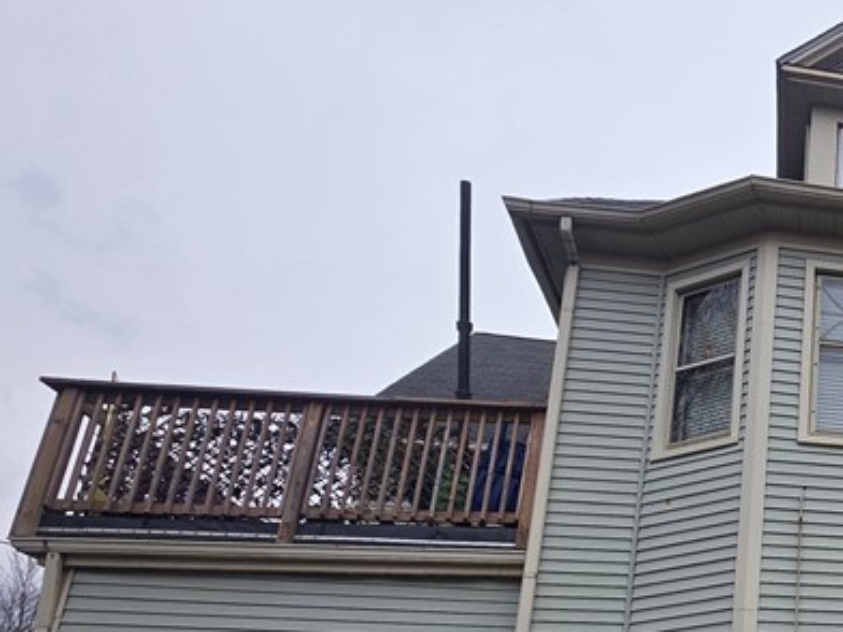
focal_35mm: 34
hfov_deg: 41.7
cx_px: 946
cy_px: 600
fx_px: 828
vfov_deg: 38.2
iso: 80
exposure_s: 1/2000
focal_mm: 2.2
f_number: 1.9
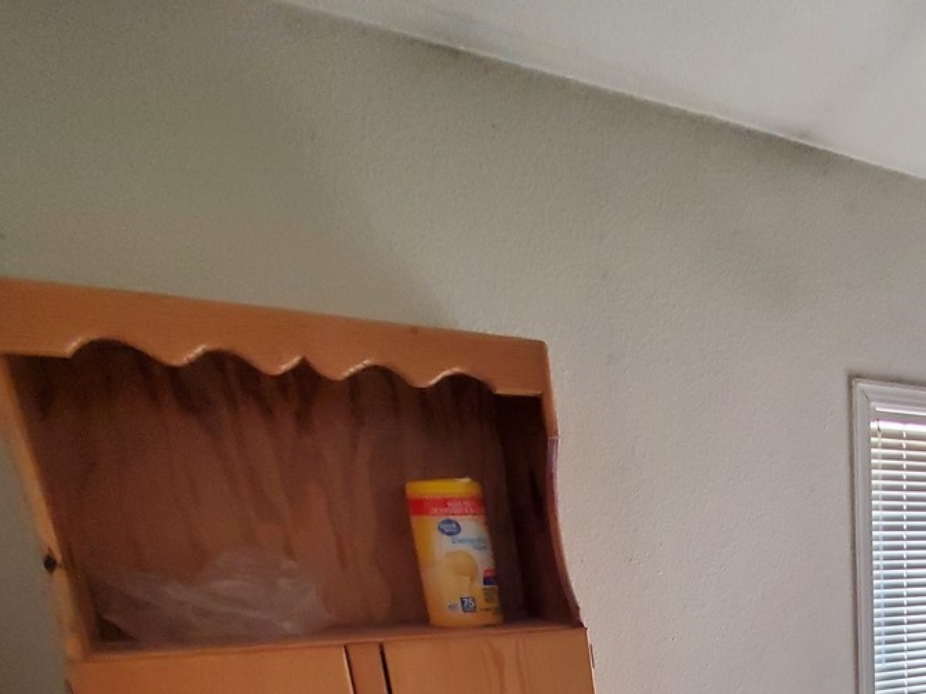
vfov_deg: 36.2
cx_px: 886
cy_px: 817
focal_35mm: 31
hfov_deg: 49.7
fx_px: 829
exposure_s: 1/46
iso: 250
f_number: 2.2
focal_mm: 1.8
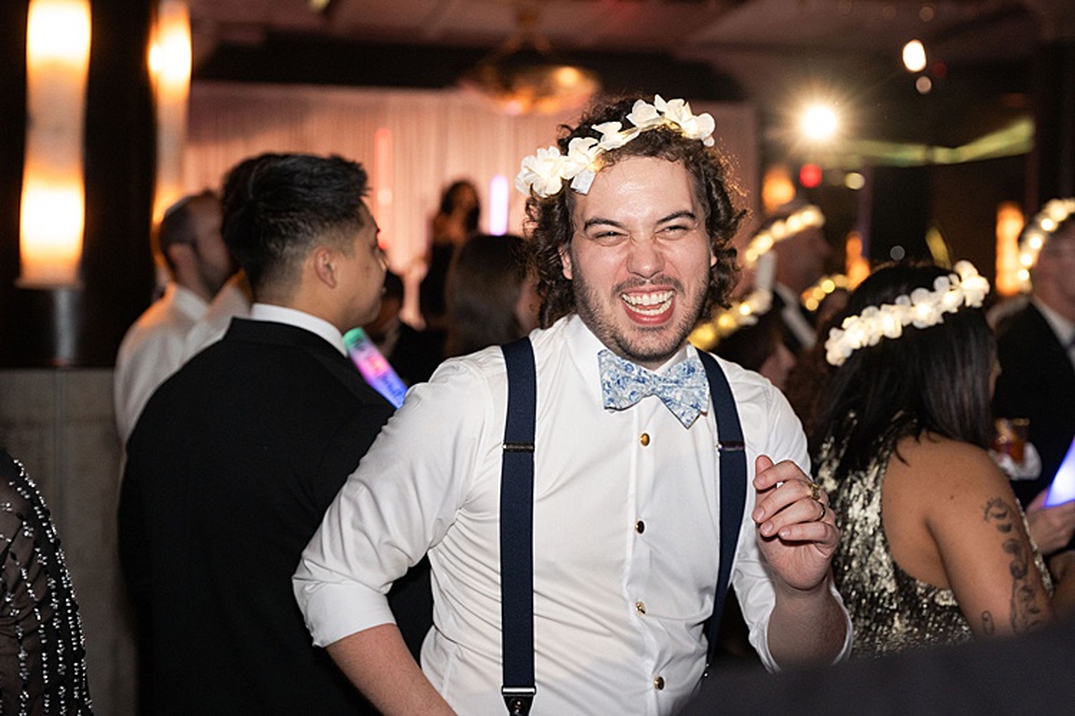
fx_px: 1758
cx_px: 538
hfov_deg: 34.0
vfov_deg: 23.0
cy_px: 358
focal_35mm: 59
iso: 1600
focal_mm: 57
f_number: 3.2
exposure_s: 1/250
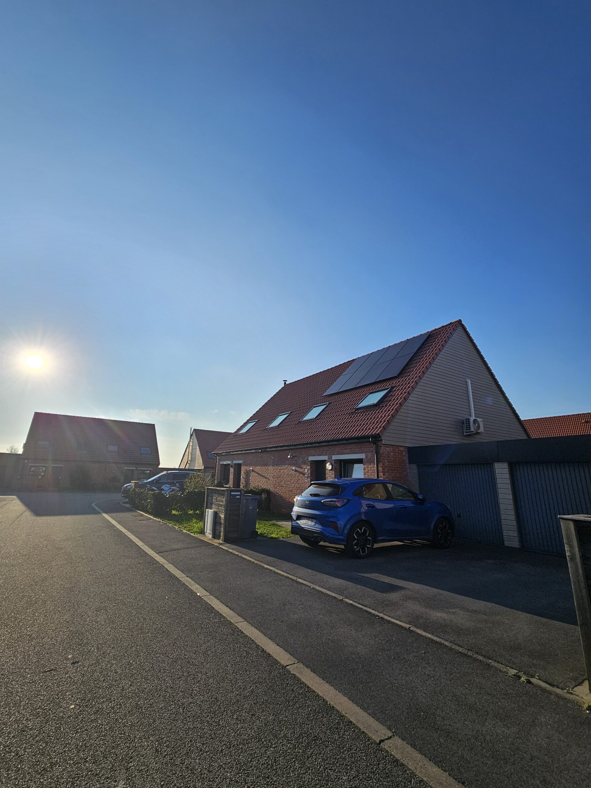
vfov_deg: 102.0
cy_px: 386
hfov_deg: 85.6
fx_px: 319
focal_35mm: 14
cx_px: 277
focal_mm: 2.2
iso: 50
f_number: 2.2
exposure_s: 1/3677
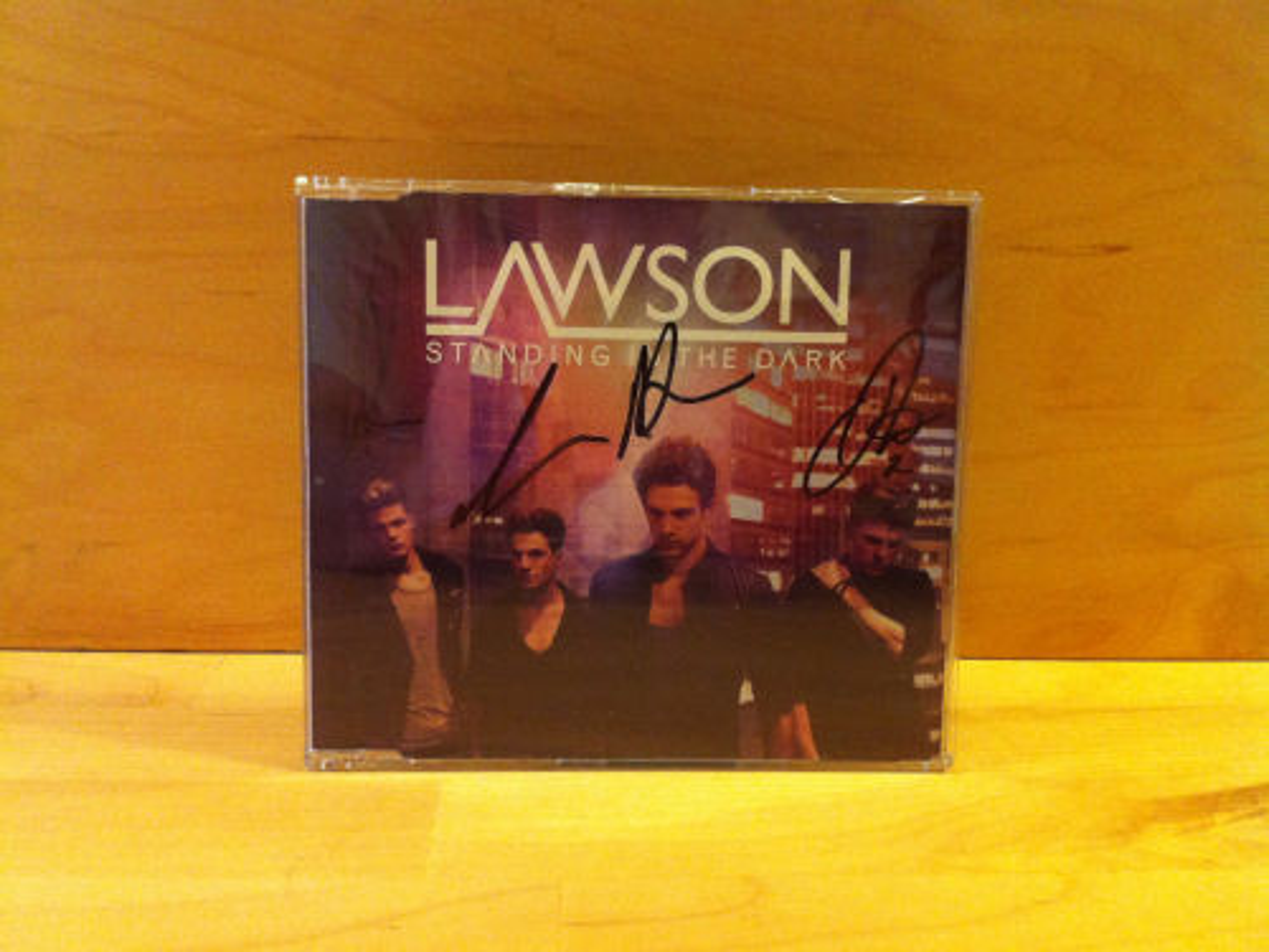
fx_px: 1283
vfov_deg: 40.7
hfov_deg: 52.6
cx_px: 634
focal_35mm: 35
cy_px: 476
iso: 400
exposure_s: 1/17
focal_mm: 3.85
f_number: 2.8
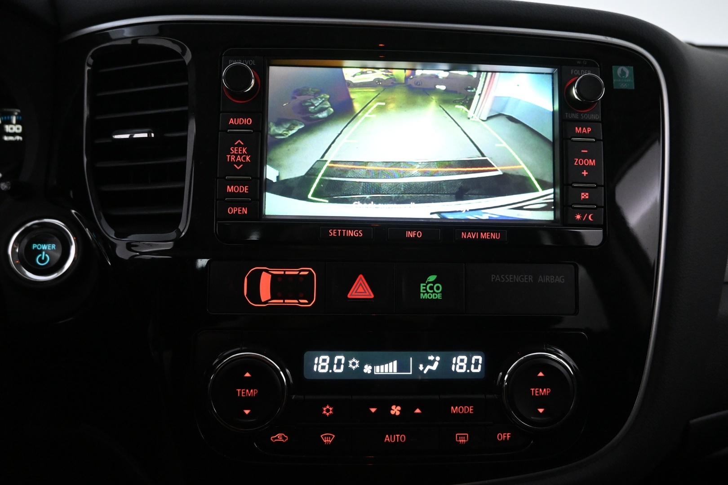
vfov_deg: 53.1
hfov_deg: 73.7
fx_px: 485
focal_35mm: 24
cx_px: 364
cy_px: 242
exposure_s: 1/60
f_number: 4
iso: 3200
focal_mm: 16
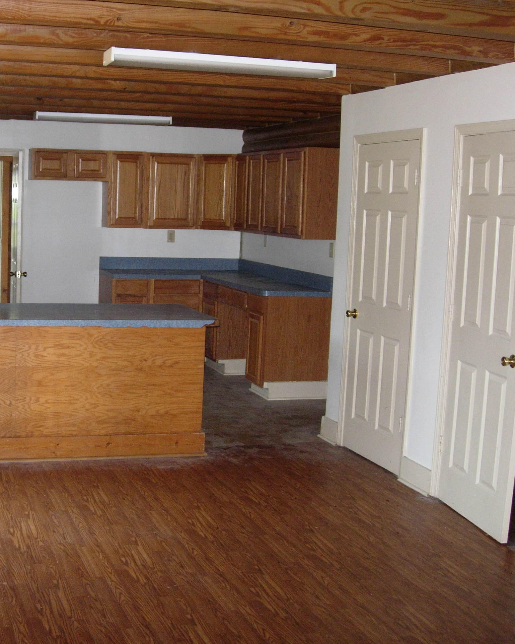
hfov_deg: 29.9
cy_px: 320
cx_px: 146
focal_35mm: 50
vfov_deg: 37.3
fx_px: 953
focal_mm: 7.8
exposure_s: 1/157
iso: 194
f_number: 2.8
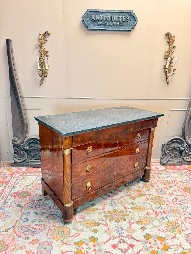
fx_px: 177
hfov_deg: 56.8
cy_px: 127
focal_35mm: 24
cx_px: 96
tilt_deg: -16.3
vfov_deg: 71.6
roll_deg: -1.6
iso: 200
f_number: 1.78
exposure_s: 1/60
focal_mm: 6.76
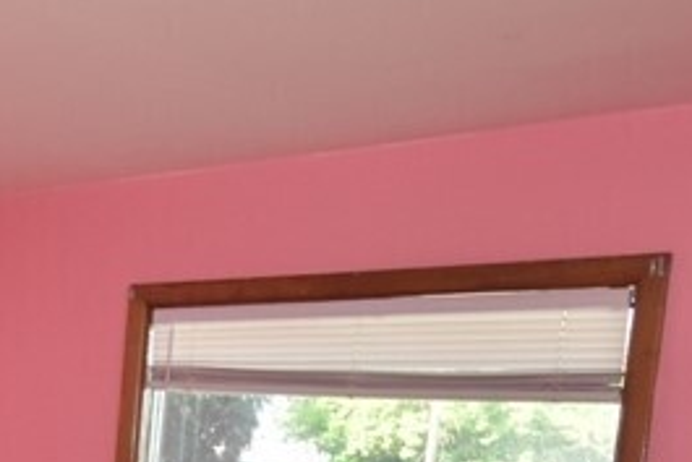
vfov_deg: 22.1
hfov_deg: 31.4
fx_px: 1115
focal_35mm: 58
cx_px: -26
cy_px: 513
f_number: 4.5
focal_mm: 10
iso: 800
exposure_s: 1/160
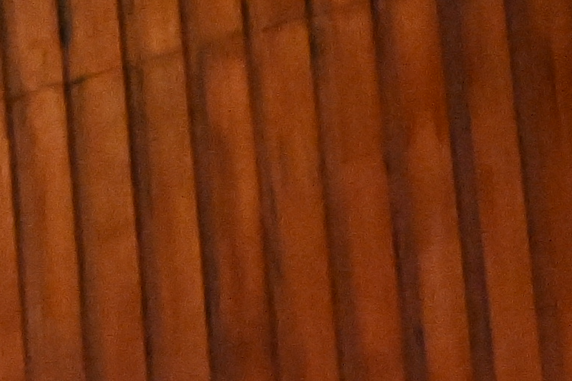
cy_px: 1449
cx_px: -1290
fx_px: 3050
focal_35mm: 192
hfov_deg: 8.5
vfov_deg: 6.1
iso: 6400
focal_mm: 24
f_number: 4
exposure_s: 1/160
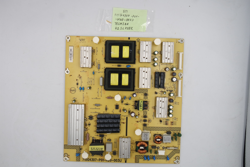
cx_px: 125
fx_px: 201
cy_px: 84
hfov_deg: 63.7
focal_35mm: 29
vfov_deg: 45.0
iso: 160
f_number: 5.6
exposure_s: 1/100
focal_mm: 11
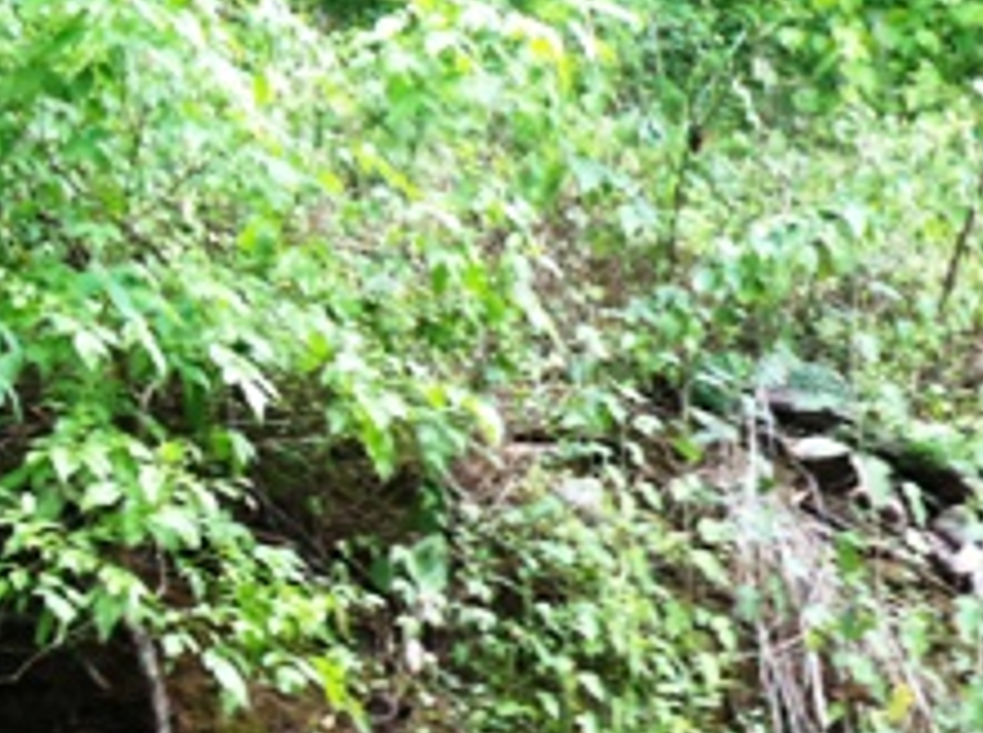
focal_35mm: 102
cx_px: 22
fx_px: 2890
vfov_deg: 14.3
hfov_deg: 18.8
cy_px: 36
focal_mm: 3.85
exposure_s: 1/120
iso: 125
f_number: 2.8
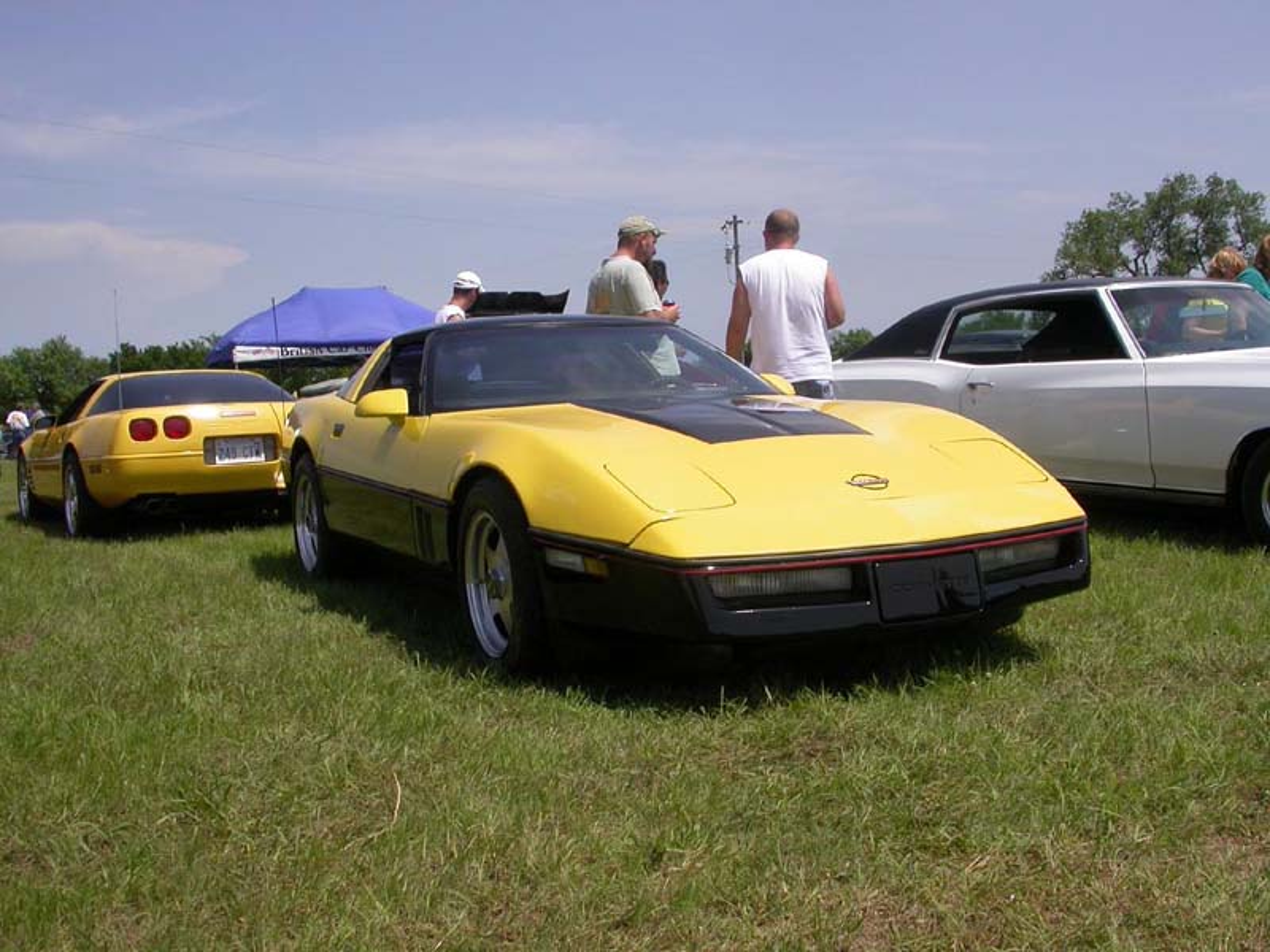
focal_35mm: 38
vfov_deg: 37.7
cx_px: 635
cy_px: 476
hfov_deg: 49.0
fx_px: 1394
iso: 100
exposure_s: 1/424
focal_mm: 7.85
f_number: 7.5
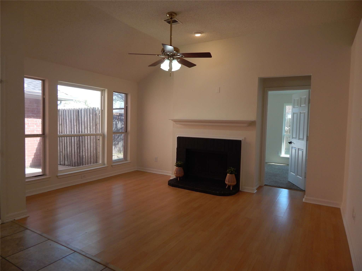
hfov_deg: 73.9
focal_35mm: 23
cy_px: 136
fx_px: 241
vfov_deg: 58.9
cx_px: 181
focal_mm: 4
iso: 125
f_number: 3
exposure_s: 1/100
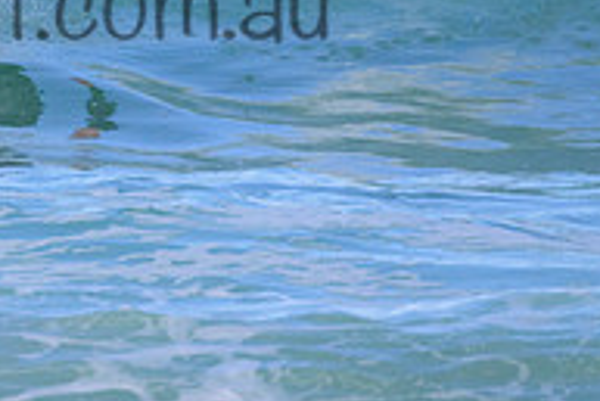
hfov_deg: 0.9
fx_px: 40079
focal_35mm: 2403
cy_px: -33
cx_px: 0
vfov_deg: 0.6
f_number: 11
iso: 2000
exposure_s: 1/1600
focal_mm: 800
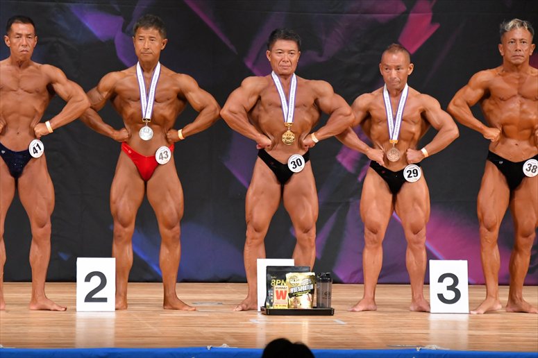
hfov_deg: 7.2
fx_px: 4257
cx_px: 269
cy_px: 179
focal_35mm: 285
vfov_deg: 4.8
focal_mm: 190
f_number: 5.6
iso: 5600
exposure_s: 1/400
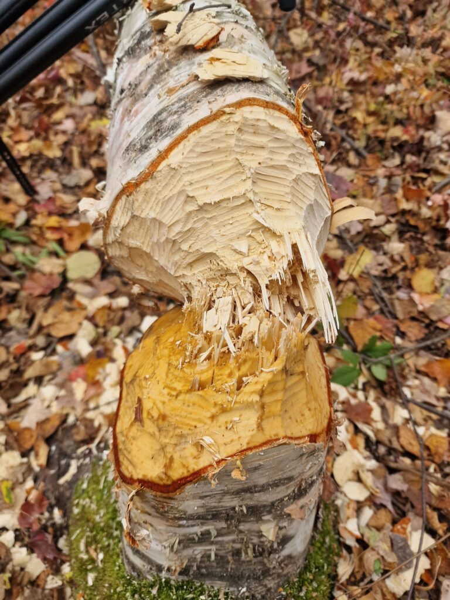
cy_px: 300
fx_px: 399
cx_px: 225
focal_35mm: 23
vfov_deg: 73.9
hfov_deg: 58.9
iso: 50
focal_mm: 6.4
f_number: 1.8
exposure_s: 1/253
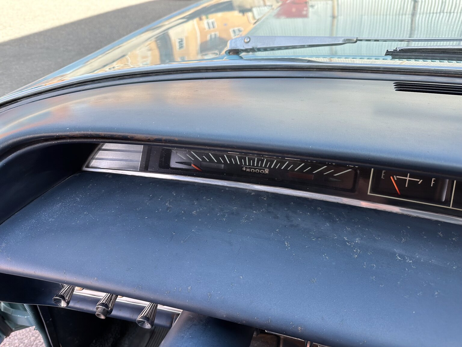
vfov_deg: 56.8
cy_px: 174
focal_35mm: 24
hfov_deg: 71.6
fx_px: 320
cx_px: 231
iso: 80
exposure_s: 1/409
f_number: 1.78
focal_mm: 6.86
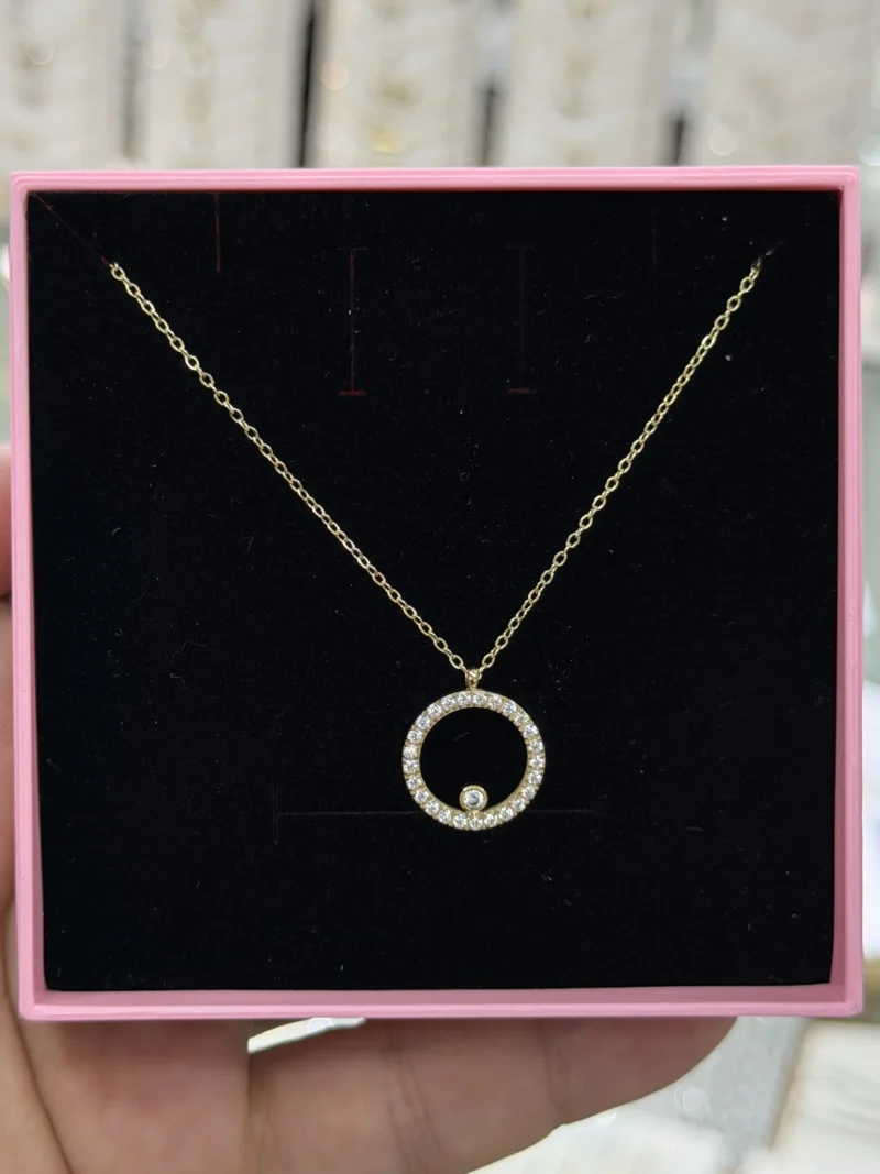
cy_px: 587
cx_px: 440
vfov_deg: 39.7
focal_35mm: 48
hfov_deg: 30.3
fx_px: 1627
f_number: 1.78
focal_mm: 6.76
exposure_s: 1/305
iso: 80
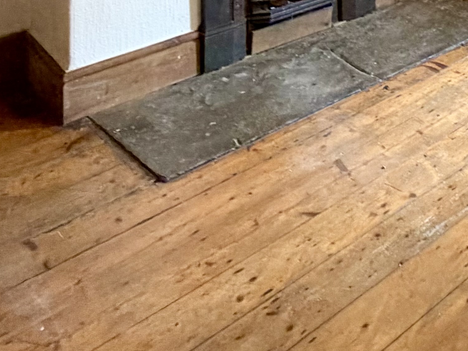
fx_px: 717
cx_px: 574
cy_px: -259
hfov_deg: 30.3
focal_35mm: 53
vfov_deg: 20.5
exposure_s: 1/50
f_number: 2.2
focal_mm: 2.22
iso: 200
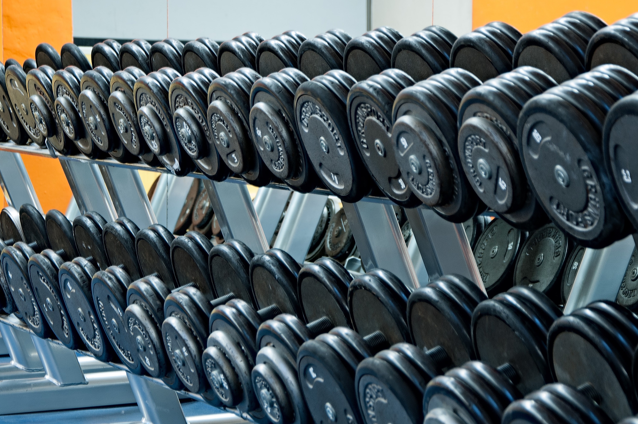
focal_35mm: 133
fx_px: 2354
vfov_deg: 10.3
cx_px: 321
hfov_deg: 15.4
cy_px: 242
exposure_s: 2
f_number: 5.6
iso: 100
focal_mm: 66
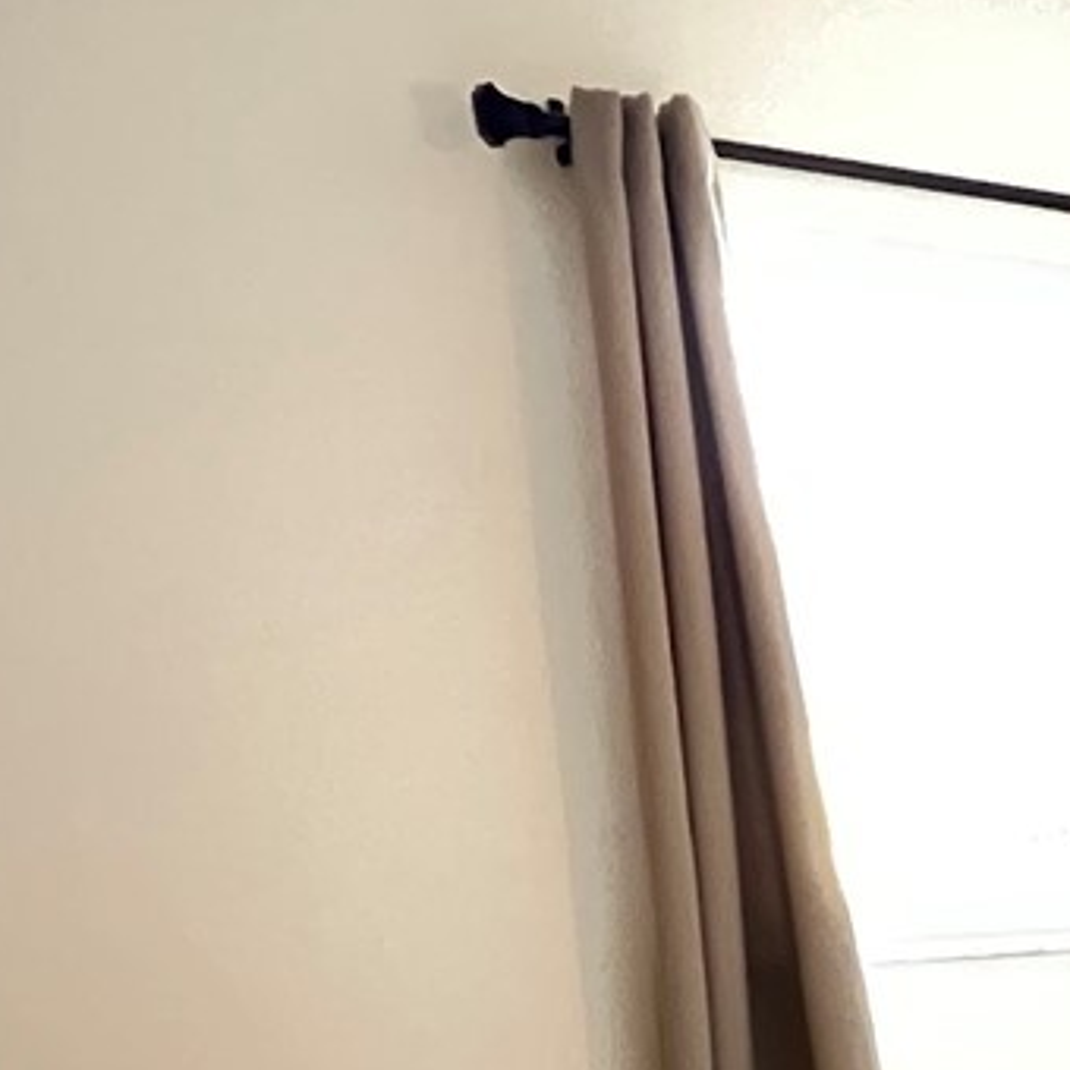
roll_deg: -1.0
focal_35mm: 54
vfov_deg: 27.6
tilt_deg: -16.7
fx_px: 1888
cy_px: 1300
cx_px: 2121
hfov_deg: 19.2
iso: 640
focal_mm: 1.57
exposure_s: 1/60
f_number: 1.8
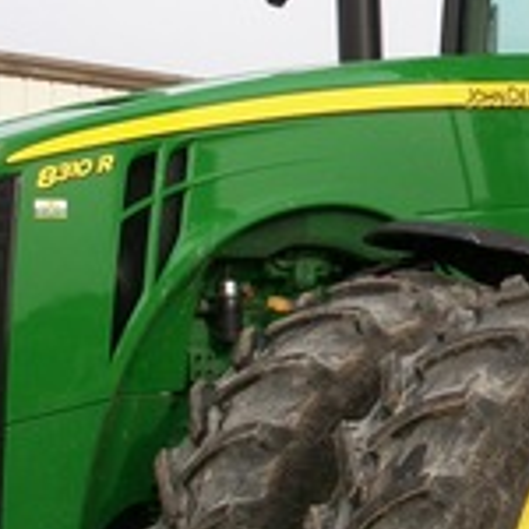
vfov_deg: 15.6
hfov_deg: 15.4
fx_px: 1936
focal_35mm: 112
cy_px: 264
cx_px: 490
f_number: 3.1
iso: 80
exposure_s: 1/400
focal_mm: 6.3
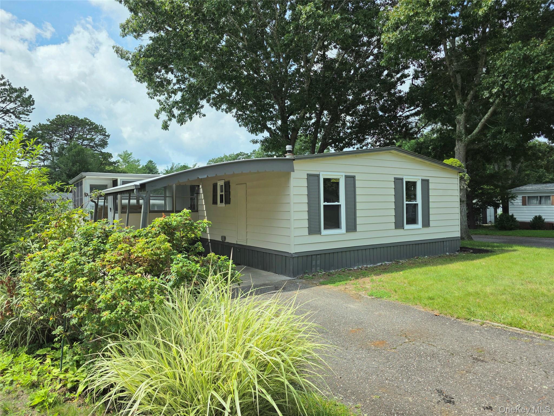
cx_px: 277
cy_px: 208
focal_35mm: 23
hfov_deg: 73.9
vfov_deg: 58.9
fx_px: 368
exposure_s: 1/10000
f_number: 1.7
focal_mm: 6.3
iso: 80
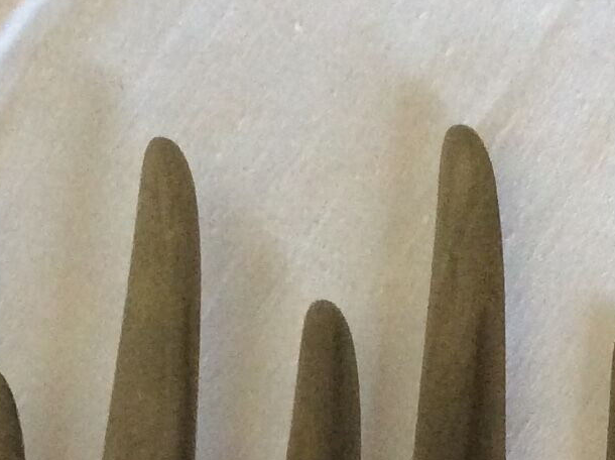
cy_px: 858
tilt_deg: -76.1
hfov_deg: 14.5
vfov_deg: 10.2
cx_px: 412
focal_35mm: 136
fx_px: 2413
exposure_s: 1/25
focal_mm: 3.3
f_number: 2.4
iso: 200
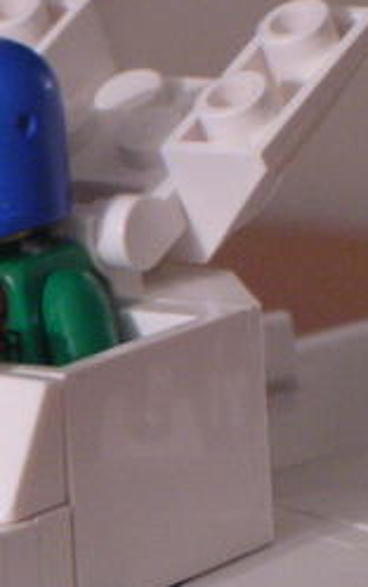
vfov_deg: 6.7
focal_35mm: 313
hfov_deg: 4.2
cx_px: -189
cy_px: 483
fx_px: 5014
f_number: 4.9
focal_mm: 17.4
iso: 400
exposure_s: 1/1.1
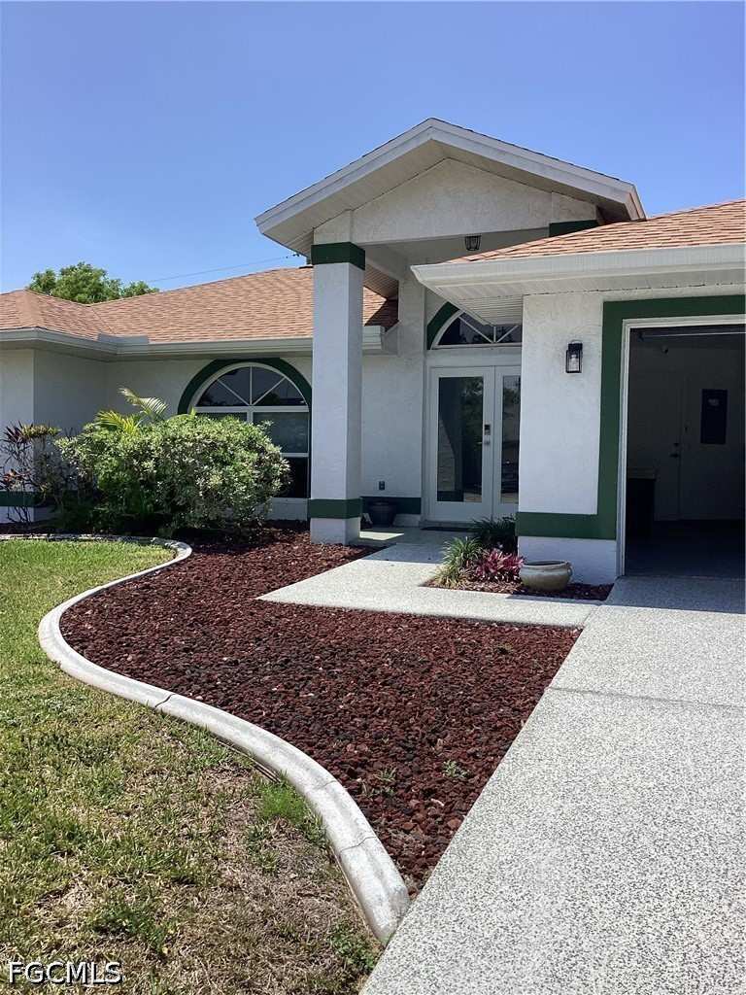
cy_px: 498
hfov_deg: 45.4
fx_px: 891
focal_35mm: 31
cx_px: 373
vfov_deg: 58.4
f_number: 2.4
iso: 25
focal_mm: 3.3
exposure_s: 1/1698
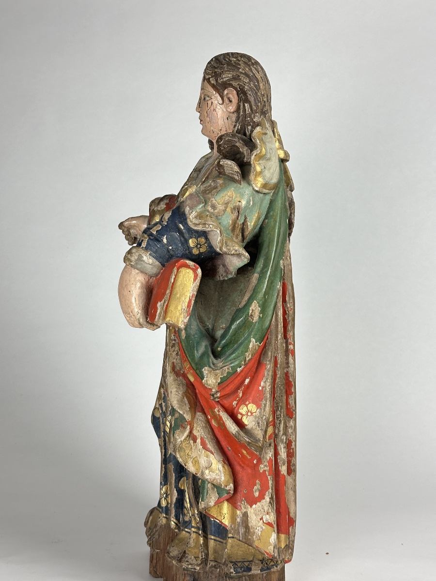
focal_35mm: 48
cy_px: 290
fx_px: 806
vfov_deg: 39.7
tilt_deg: -3.9
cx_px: 218
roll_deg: -1.8
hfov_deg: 30.3
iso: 80
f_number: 1.78
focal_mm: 6.86
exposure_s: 1/50
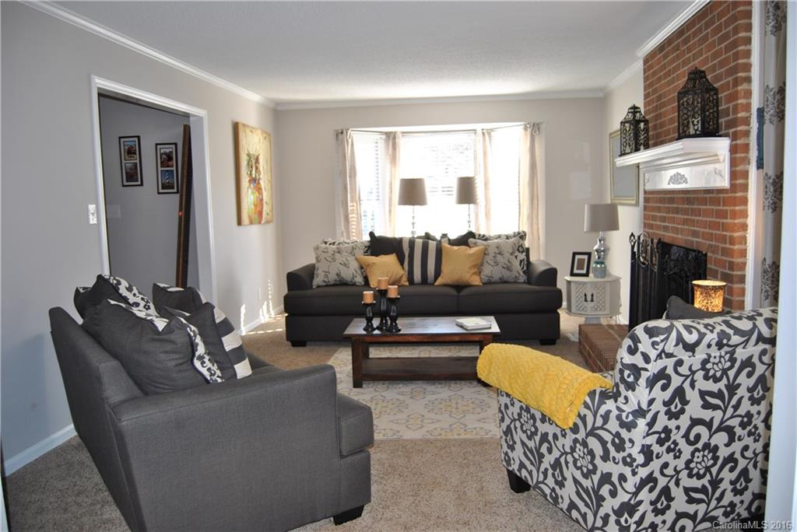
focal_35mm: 27
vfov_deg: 48.0
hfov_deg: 67.4
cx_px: 398
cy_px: 266
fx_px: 598
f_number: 3.5
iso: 200
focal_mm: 18
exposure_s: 1/60
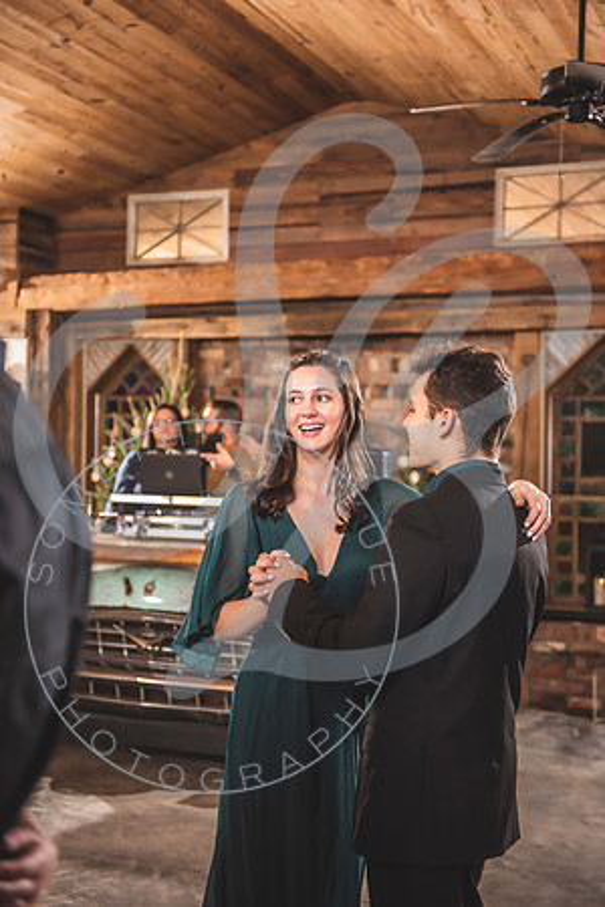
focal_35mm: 50
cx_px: 302
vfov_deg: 39.6
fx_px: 1260
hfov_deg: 27.0
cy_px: 454
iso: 500
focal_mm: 50
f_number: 2.8
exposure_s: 1/160
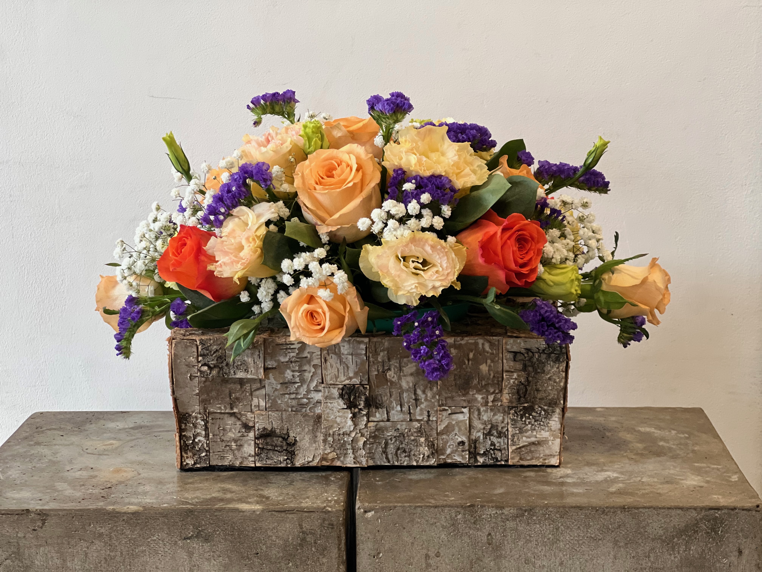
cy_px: 286
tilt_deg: -8.8
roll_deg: +1.5
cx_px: 381
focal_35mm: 77
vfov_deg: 19.1
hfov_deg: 25.3
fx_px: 1695
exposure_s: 1/40
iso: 200
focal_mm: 9
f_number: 2.8
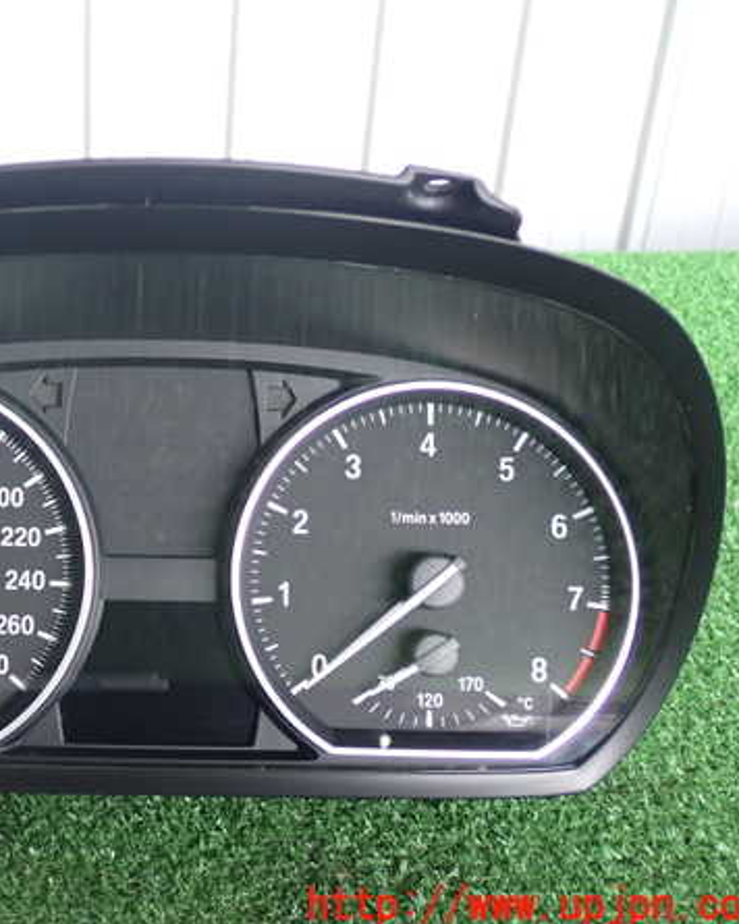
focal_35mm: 50
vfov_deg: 37.3
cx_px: 154
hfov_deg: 29.6
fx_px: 1367
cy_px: 465
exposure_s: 1/40
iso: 400
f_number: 2.7
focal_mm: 6.83
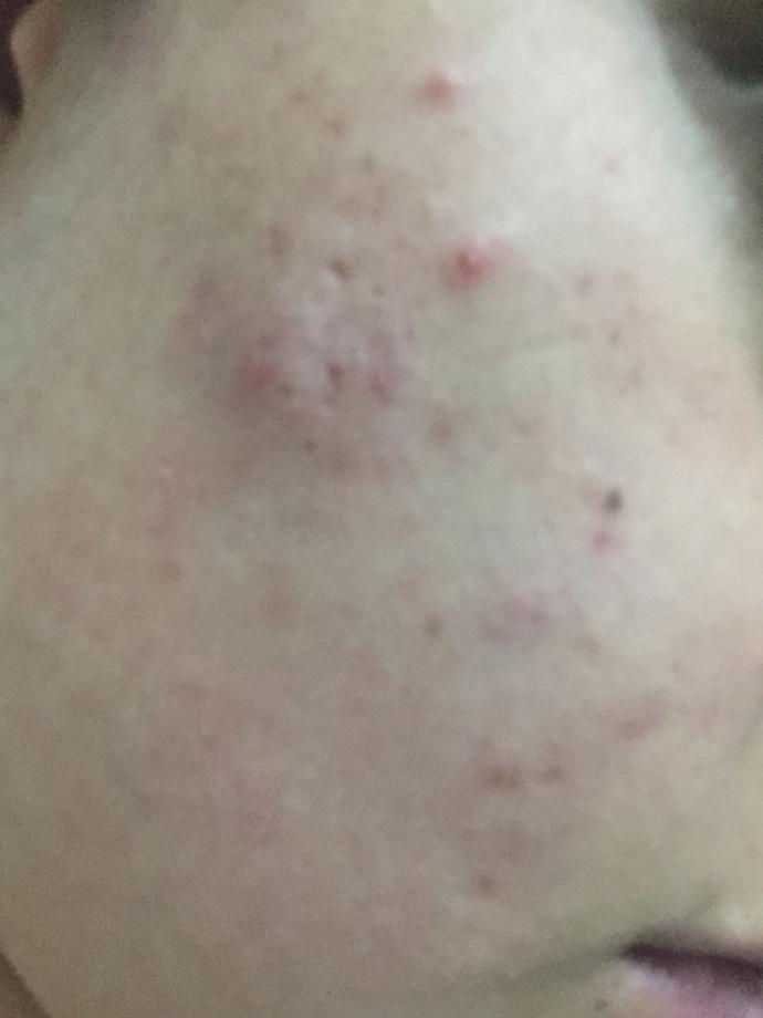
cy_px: 509
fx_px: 911
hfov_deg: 45.4
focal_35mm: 31
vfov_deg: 58.4
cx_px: 382
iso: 400
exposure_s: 1/17
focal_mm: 2.65
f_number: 2.2
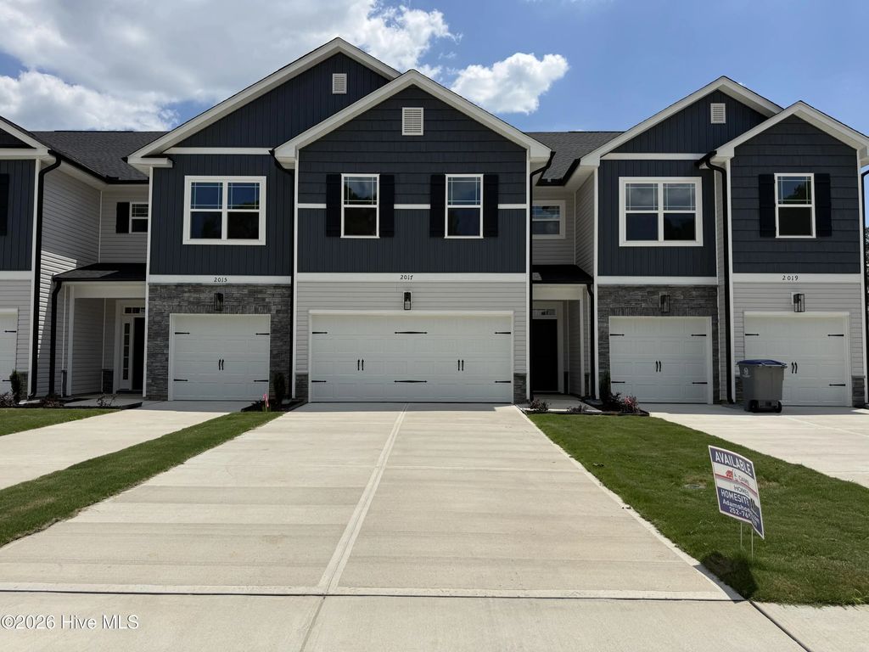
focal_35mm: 24
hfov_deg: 71.6
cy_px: 326
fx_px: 602
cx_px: 434
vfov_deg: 56.8
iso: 80
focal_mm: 6.76
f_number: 1.78
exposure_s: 1/10309
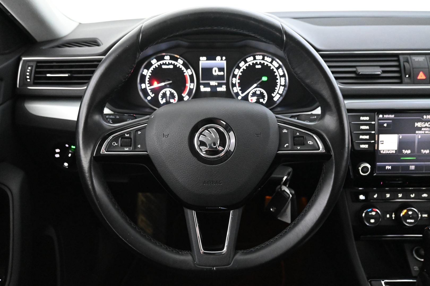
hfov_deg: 63.2
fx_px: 349
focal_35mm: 29
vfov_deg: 44.6
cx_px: 215
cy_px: 143
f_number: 3.8
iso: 9000
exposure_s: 1/30
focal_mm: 19.5
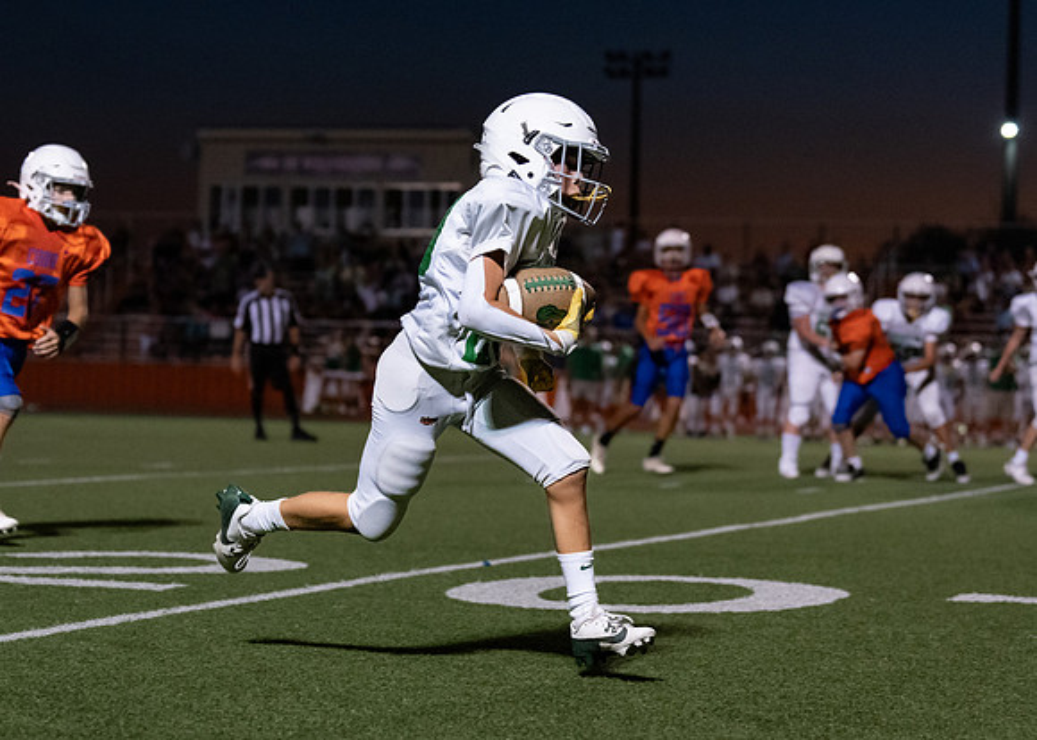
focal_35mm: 108
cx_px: 458
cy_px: 383
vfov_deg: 13.3
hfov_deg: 18.5
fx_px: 3186
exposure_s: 1/1000
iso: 4000
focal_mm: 70
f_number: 2.8
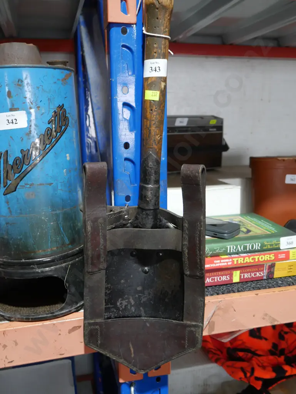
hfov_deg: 41.8
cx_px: 148
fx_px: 387
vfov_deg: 53.9
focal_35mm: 34
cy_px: 197
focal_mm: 17
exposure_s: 1/60
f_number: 4
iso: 640
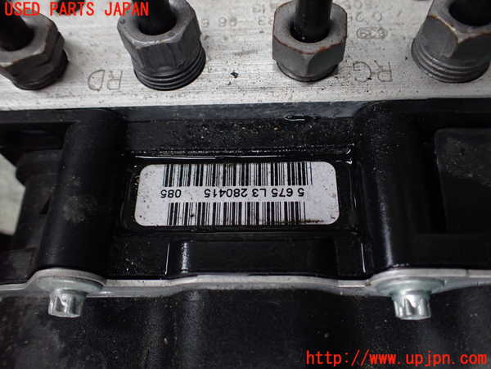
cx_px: 246
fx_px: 426
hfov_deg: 60.0
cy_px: 184
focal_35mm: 30
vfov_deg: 46.8
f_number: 2.3
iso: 400
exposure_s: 1/125
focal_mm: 5.4
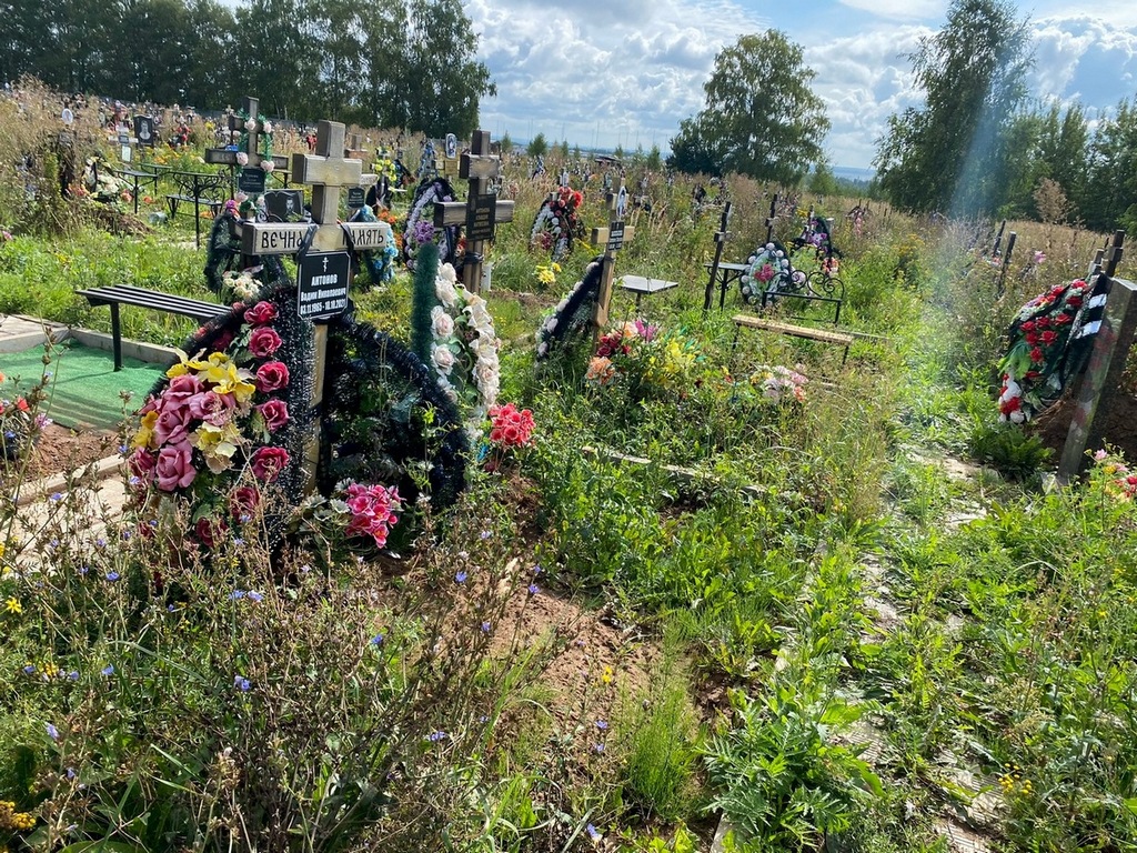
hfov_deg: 67.3
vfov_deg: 53.1
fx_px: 854
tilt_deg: -12.7
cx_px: 568
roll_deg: +0.5
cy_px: 426
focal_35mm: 26
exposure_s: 1/1447
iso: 32
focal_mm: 4.25
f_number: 1.8
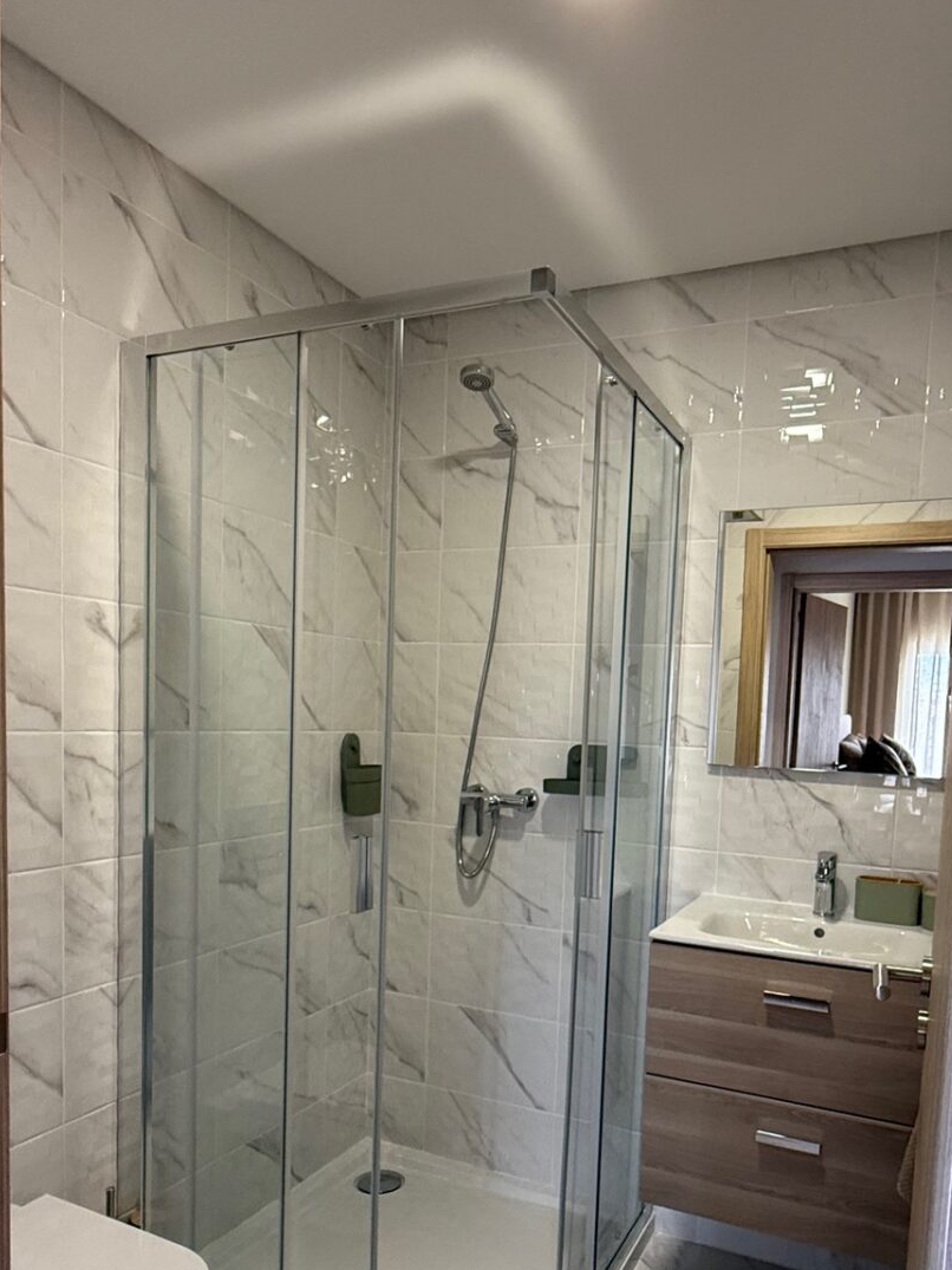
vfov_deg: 68.5
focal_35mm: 25
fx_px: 917
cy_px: 783
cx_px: 542
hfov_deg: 54.7
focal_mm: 2.22
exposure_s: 1/99
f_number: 2.2
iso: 320
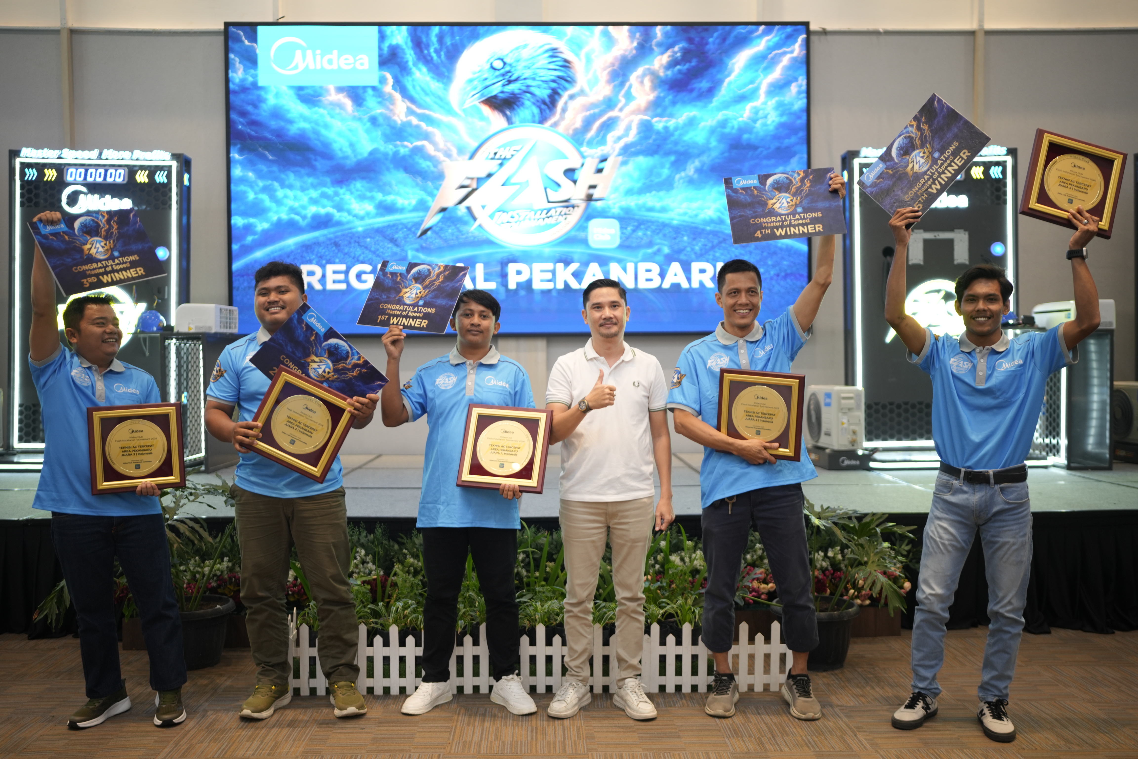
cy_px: 380
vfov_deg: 37.9
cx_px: 569
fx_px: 1106
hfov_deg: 54.4
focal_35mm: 35
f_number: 1.4
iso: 500
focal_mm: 35
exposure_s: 1/125
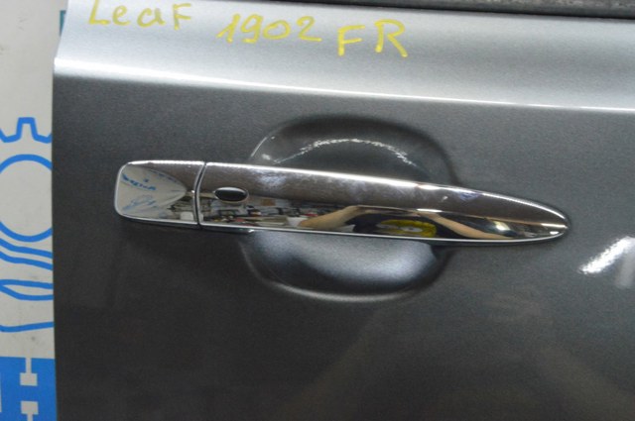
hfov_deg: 35.1
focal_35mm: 57
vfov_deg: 23.7
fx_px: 1004
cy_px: 210
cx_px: 318
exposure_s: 1/20
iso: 6400
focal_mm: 38
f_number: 20
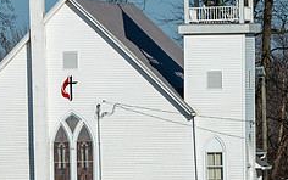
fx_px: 4965
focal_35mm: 632
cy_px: 101
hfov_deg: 3.3
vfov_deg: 2.1
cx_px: 160
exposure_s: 1/400
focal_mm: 200
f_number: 10
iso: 100
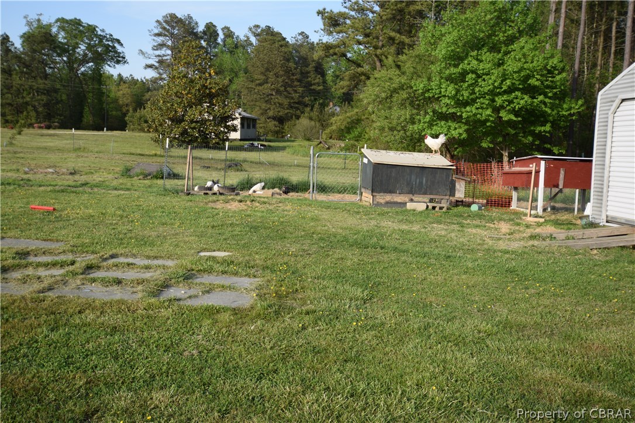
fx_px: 635
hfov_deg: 53.1
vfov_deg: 36.9
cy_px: 212
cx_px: 318
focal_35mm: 36
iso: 100
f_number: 7.1
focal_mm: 24
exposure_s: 1/200
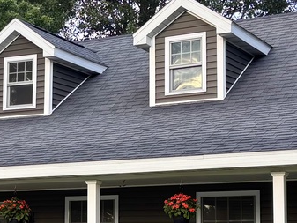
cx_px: 32
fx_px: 953
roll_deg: -0.5
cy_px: 176
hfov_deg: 17.5
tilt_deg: +6.0
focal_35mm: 111
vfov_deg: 13.3
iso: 40
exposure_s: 1/180
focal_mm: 5.96
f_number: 1.6
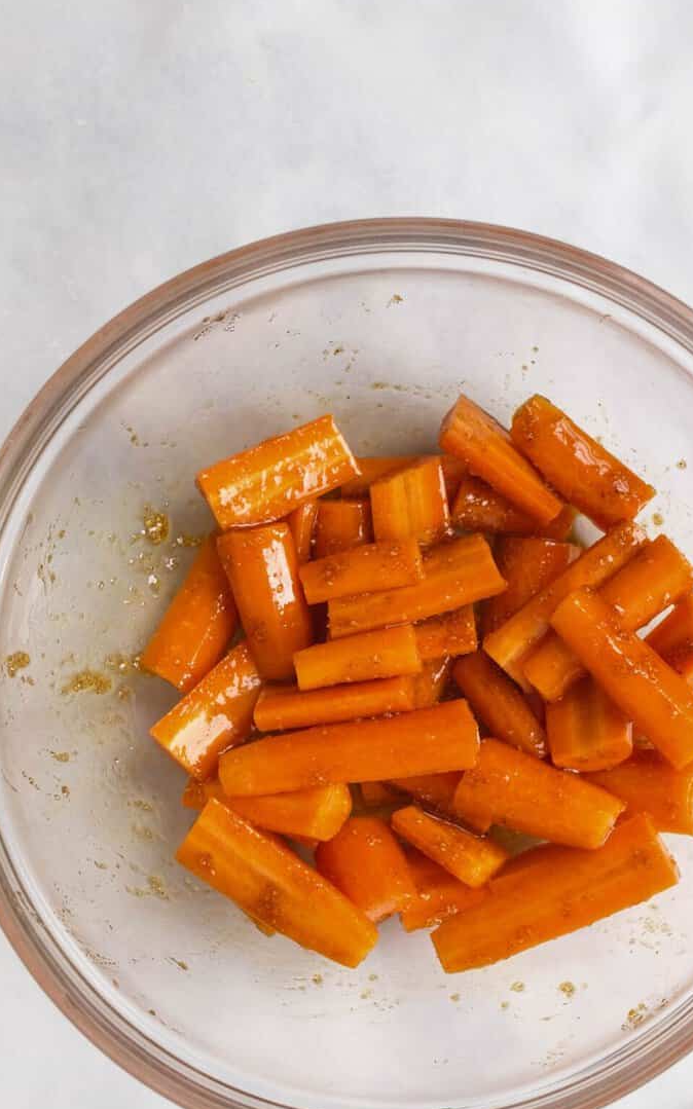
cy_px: 682
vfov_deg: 30.1
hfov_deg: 19.1
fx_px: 2056
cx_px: 432
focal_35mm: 68
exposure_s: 1/50
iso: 400
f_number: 4
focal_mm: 26.6
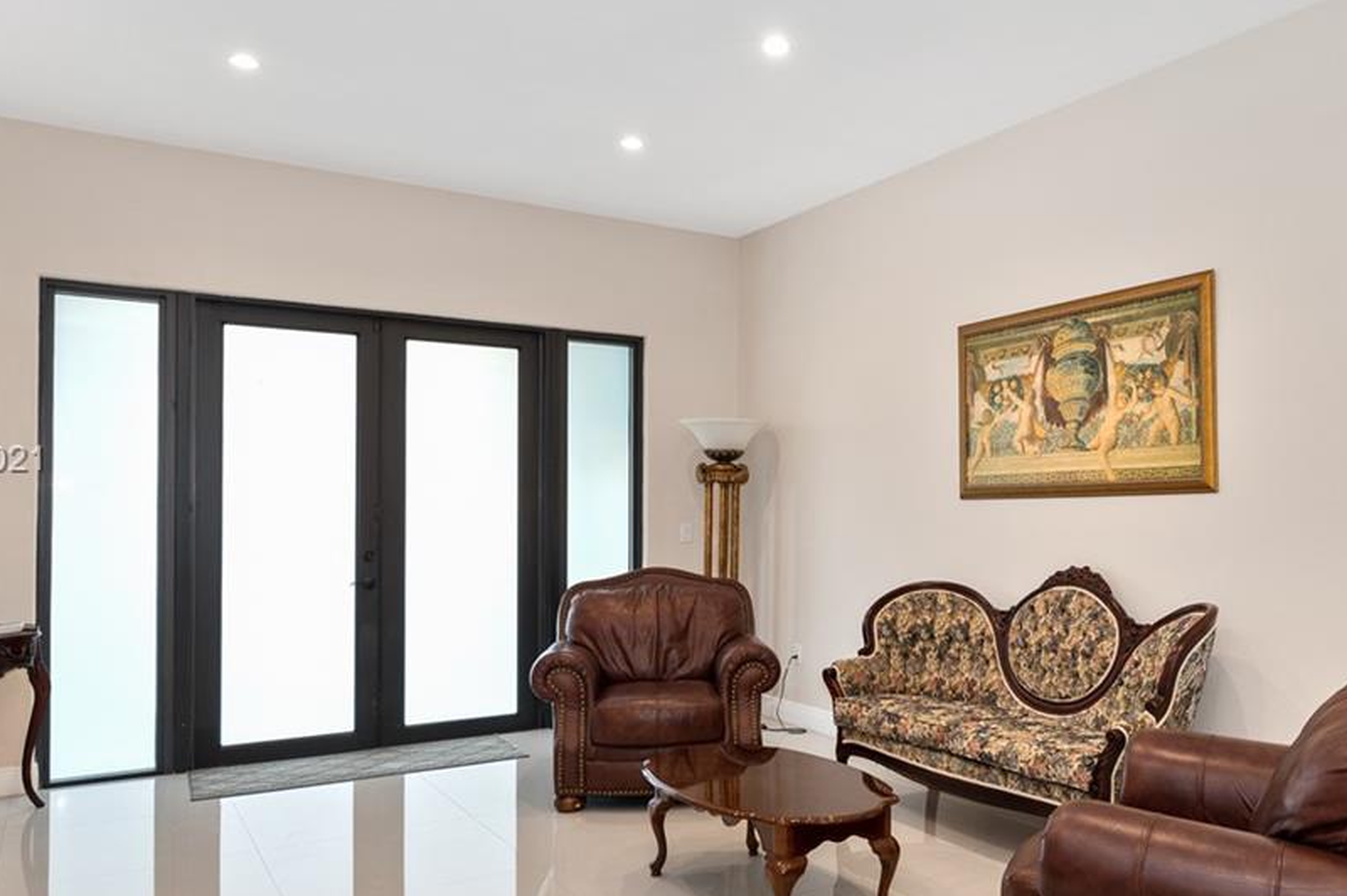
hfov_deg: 64.4
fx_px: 1047
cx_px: 855
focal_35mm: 28
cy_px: 462
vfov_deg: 46.3
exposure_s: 1/13
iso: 200
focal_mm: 14
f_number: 5
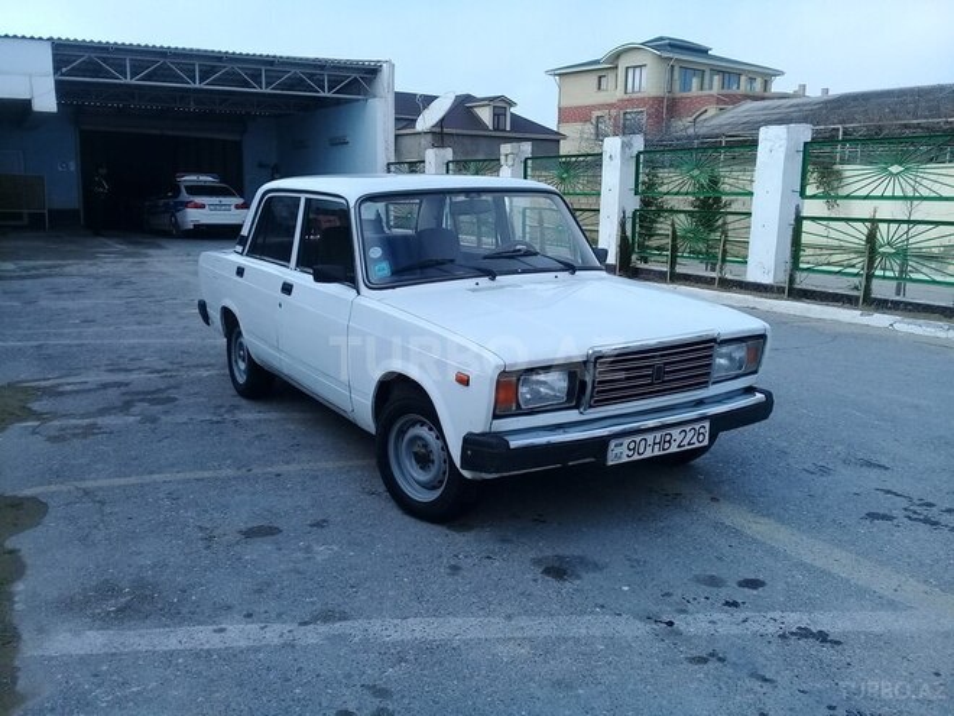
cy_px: 358
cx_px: 477
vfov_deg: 45.4
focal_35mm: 31
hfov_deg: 58.4
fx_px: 854
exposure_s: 1/696
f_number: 2.2
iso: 64
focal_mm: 3.3
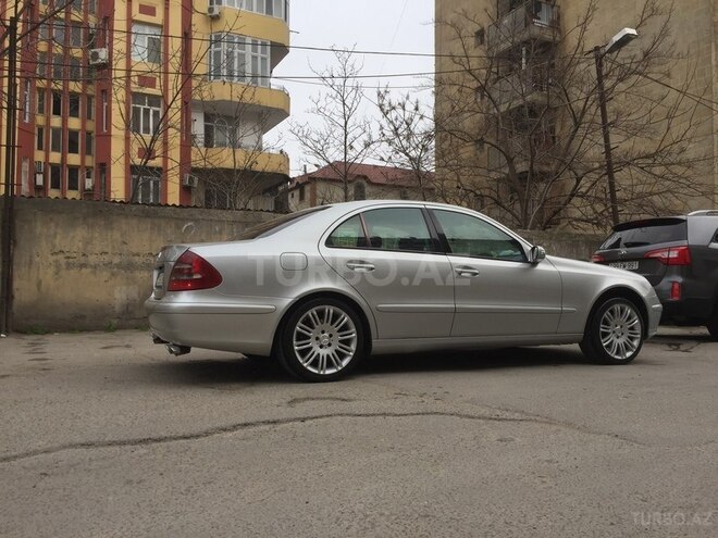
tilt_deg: +3.4
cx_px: 359
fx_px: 602
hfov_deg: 61.7
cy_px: 269
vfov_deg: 48.2
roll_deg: -1.1
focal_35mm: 29
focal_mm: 4.15
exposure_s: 1/395
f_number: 2.2
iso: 32
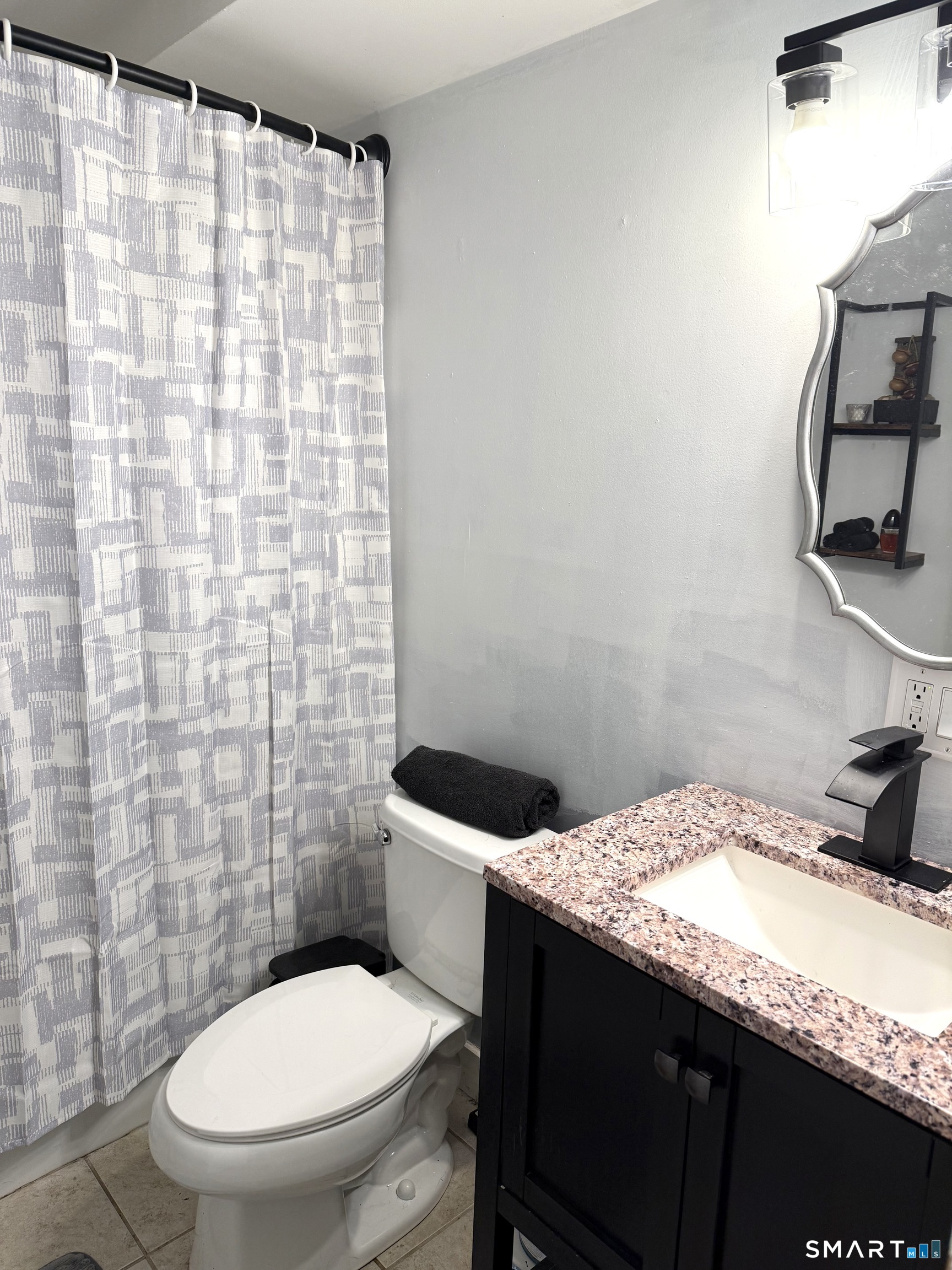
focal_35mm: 24
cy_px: 635
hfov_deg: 56.8
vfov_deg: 71.6
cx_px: 476
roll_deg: -2.9
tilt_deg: -10.9
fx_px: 880
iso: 125
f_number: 1.78
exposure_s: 1/120
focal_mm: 6.76
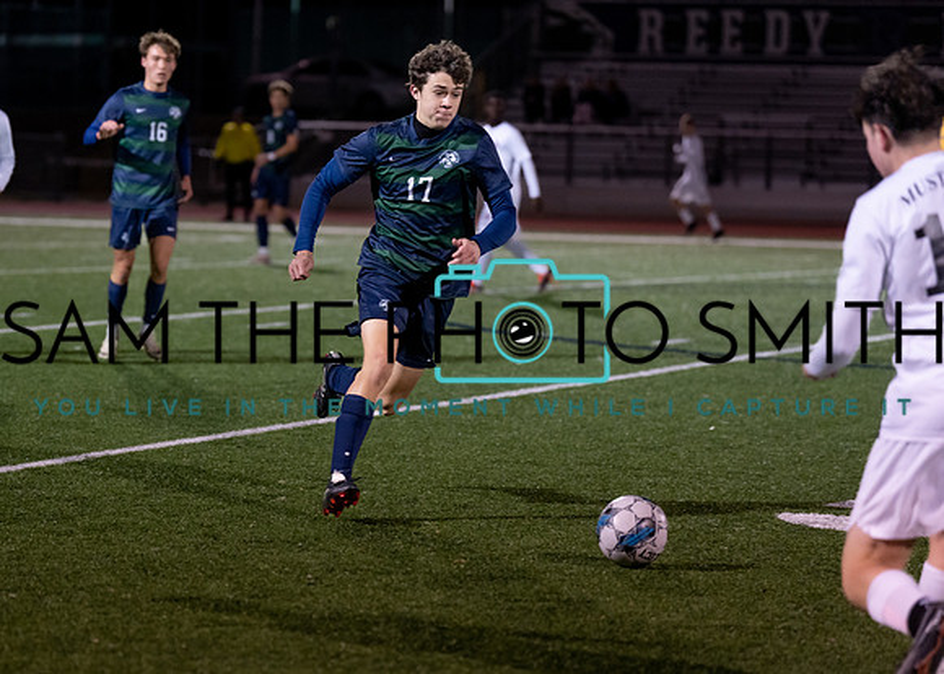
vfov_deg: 9.0
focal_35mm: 159
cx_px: 336
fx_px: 4271
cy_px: 406
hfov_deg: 12.6
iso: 2500
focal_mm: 123
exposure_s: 1/1000
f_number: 2.8
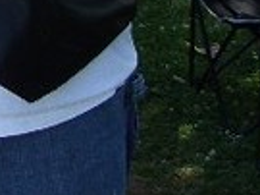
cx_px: -91
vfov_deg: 8.9
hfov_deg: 12.2
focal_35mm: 156
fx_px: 1171
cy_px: -210
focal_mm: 5.8
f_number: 2.6
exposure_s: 1/400
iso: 80
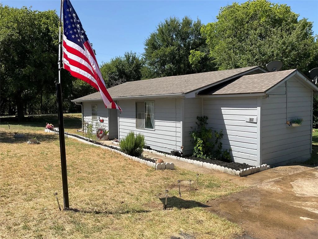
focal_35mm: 29
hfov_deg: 61.7
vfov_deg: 48.2
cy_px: 120
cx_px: 159
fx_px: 266
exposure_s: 1/1626
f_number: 1.8
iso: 16
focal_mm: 3
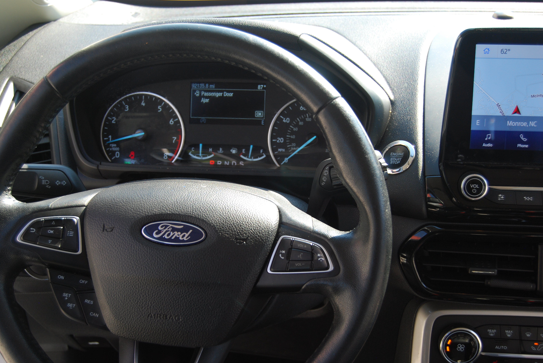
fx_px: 793
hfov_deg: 37.8
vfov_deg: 25.8
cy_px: 182
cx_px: 272
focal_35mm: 52
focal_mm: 35
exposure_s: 1/100
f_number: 5
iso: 200
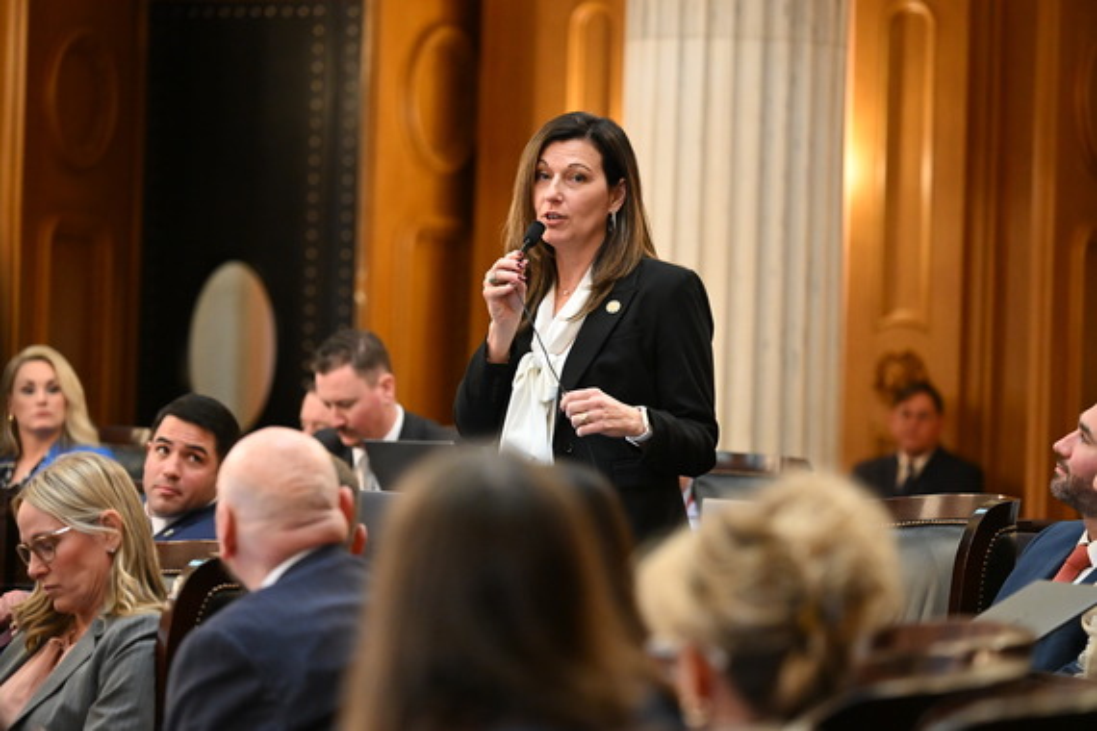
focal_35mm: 200
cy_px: 366
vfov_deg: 6.9
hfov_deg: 10.3
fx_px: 6094
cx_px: 548
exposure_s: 1/125
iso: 8000
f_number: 5
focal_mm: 200
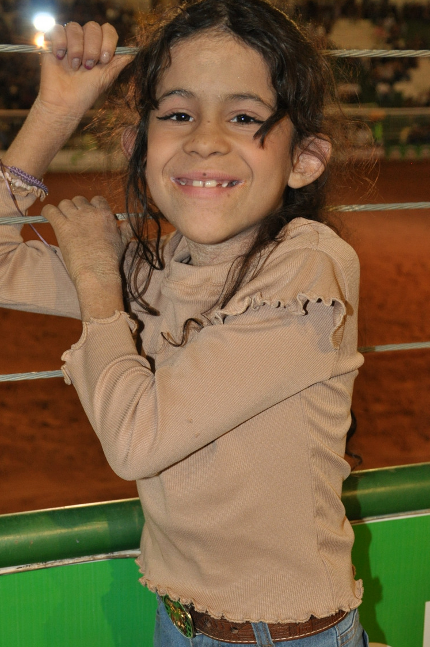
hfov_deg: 24.1
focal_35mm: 56
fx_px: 1006
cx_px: 173
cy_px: 346
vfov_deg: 35.7
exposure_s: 1/80
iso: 800
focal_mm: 30
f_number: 4.2
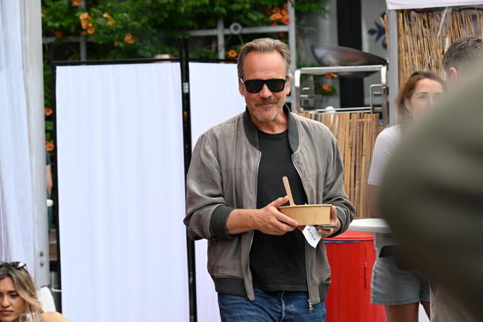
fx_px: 1744
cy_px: 161
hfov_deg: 15.8
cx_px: 242
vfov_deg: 10.5
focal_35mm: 130
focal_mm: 130
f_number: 6.3
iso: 800
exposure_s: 1/500
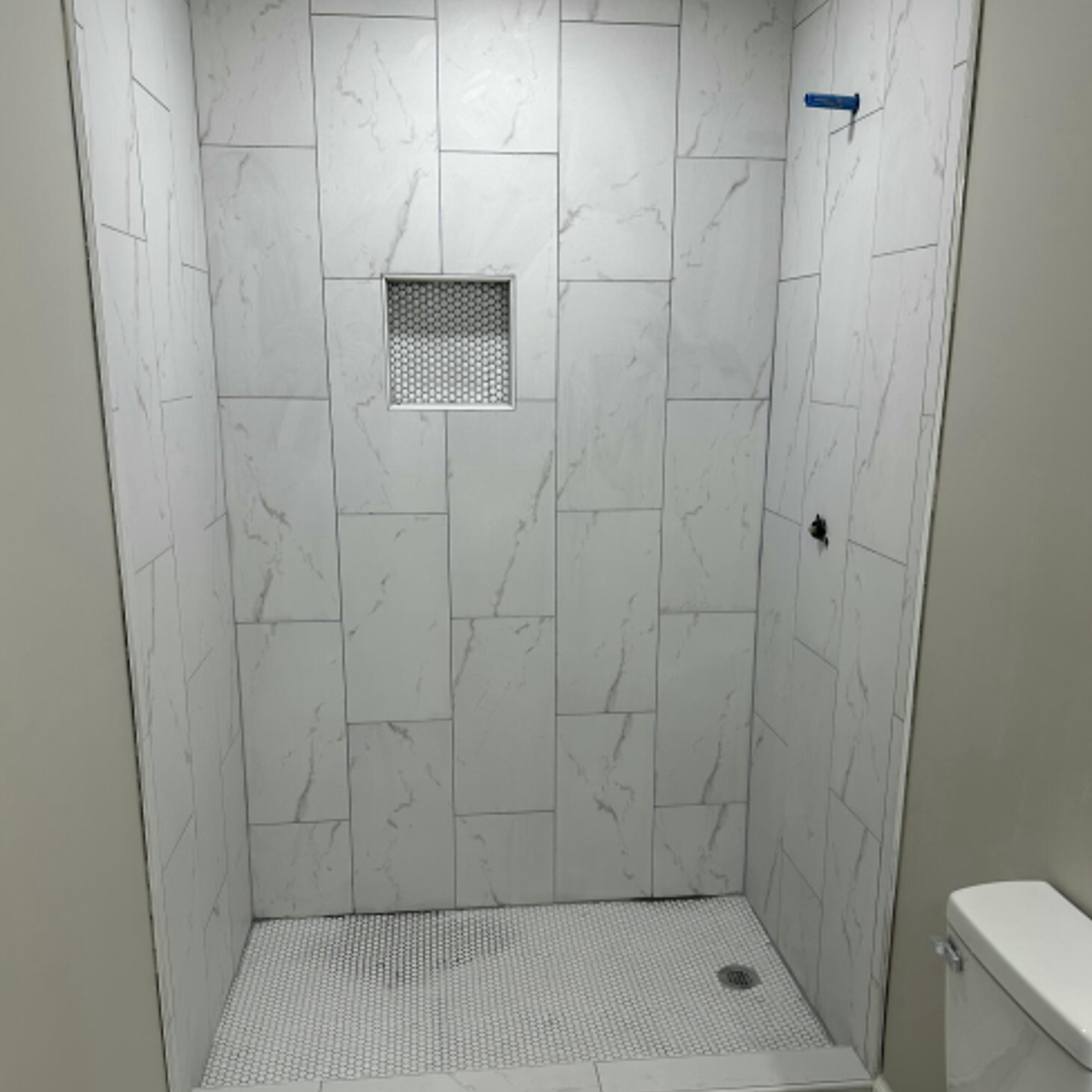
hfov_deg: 55.6
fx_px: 1035
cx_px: 548
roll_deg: +0.1
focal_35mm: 29
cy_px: 619
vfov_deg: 55.4
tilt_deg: -14.7
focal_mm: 6.86
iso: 100
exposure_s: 1/120
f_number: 1.78
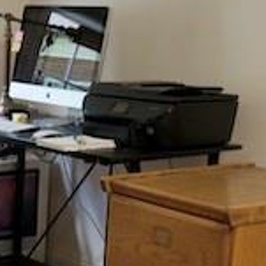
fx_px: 865
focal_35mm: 99
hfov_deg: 17.0
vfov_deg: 17.3
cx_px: -12
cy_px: 213
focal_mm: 11.5
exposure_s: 1/3
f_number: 8
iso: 100
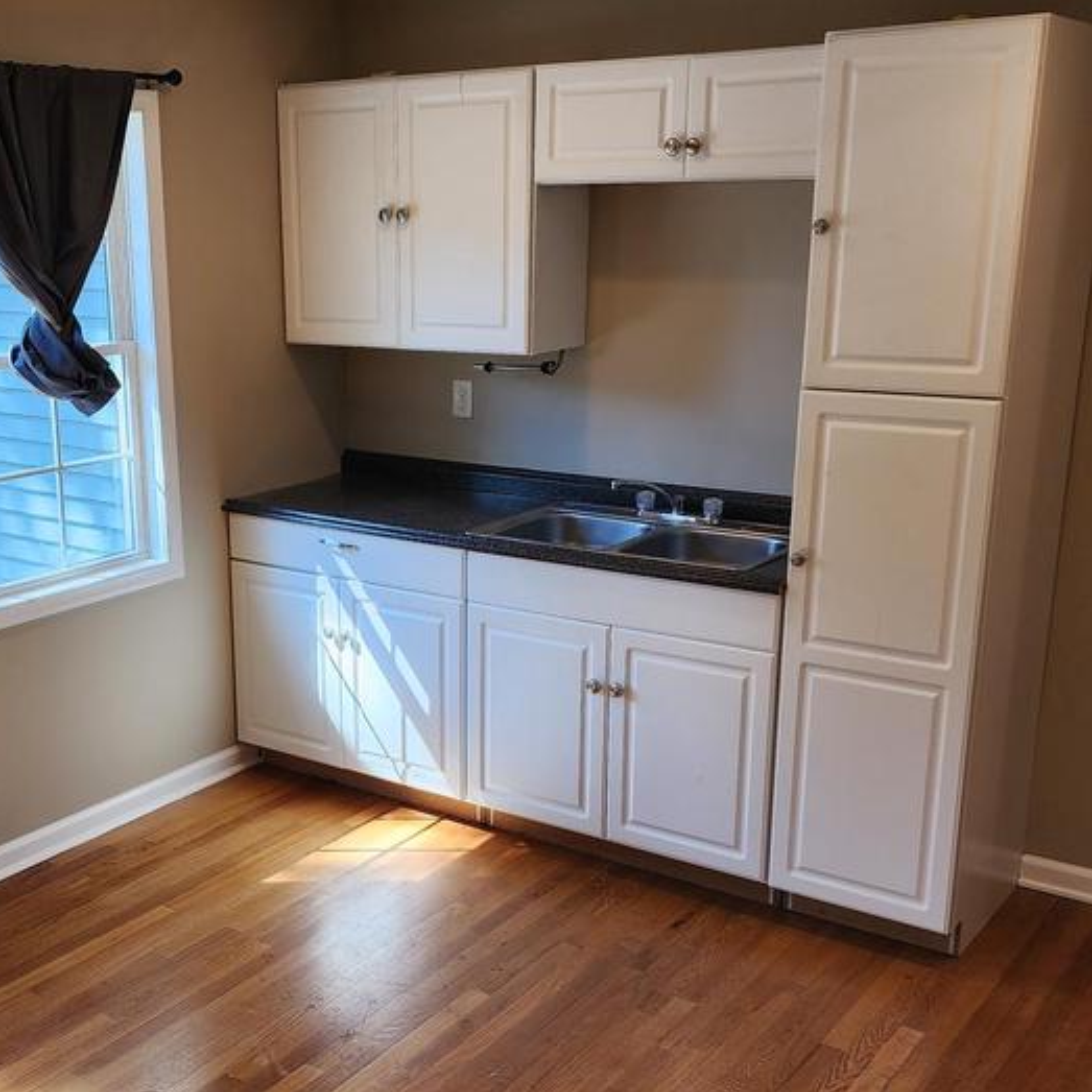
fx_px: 1499
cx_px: 367
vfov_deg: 39.9
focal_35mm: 42
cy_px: 654
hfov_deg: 39.6
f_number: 1.8
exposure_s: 1/180
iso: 80
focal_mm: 6.4
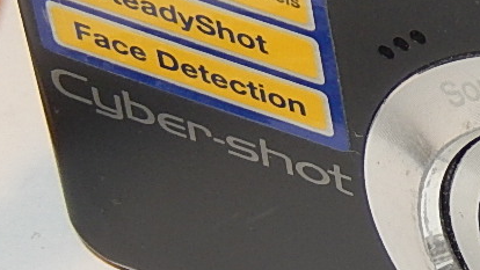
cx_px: 652
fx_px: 4557
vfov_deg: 3.4
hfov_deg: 6.0
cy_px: 188
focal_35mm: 358
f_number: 10.2
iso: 200
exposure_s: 1/30
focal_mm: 15.2
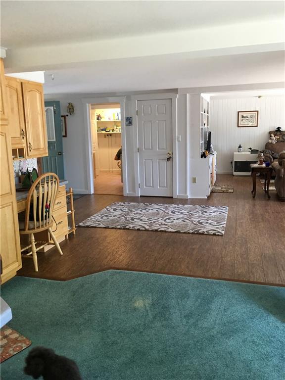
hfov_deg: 48.2
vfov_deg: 61.7
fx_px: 318
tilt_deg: -10.0
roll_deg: +1.0
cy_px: 190
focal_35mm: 29
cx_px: 142
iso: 50
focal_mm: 4.15
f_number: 2.2
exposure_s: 1/15
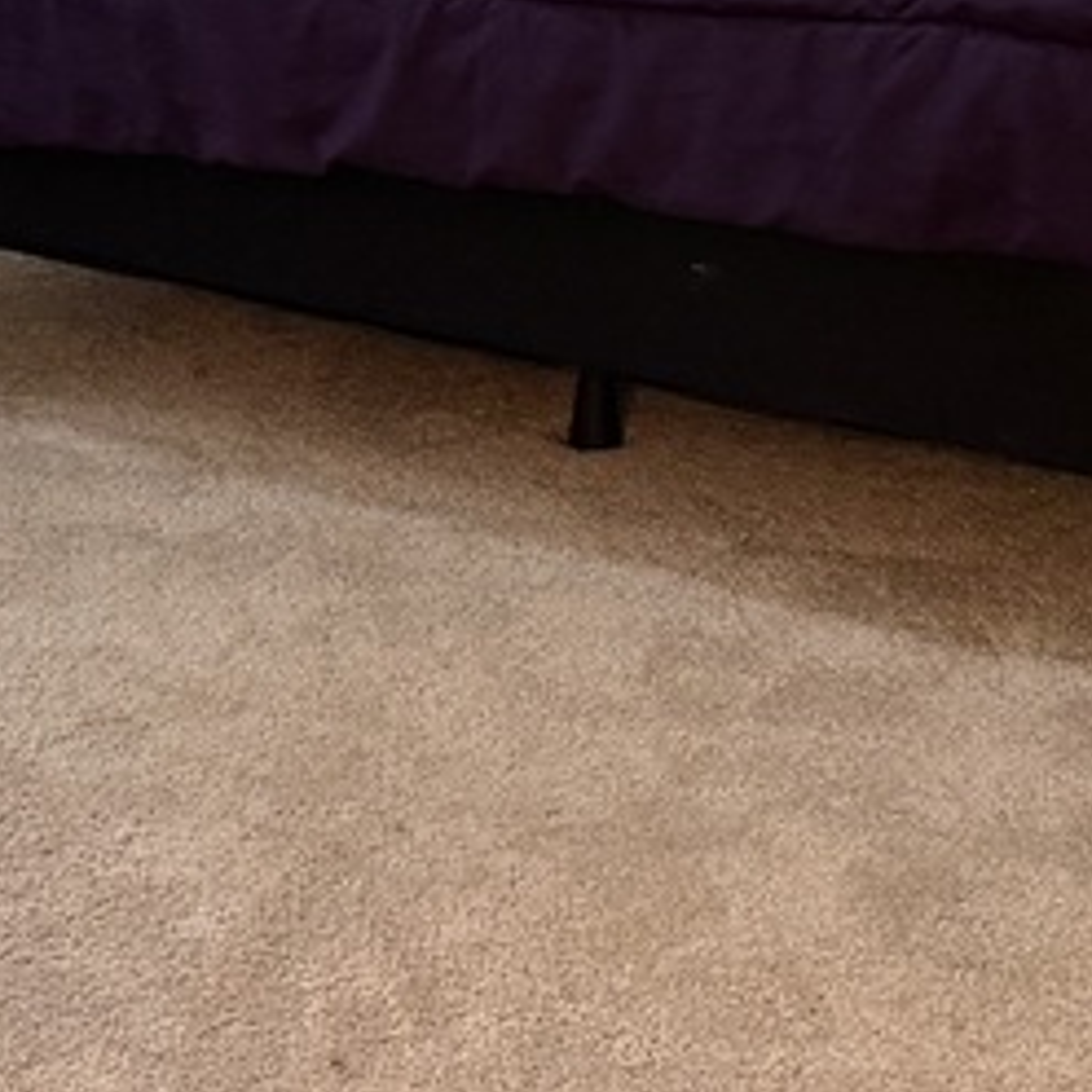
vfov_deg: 13.7
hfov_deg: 14.2
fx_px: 4390
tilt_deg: -13.1
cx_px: 396
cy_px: -286
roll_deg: +0.2
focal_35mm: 123
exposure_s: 1/60
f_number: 1.78
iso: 250
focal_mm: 6.76
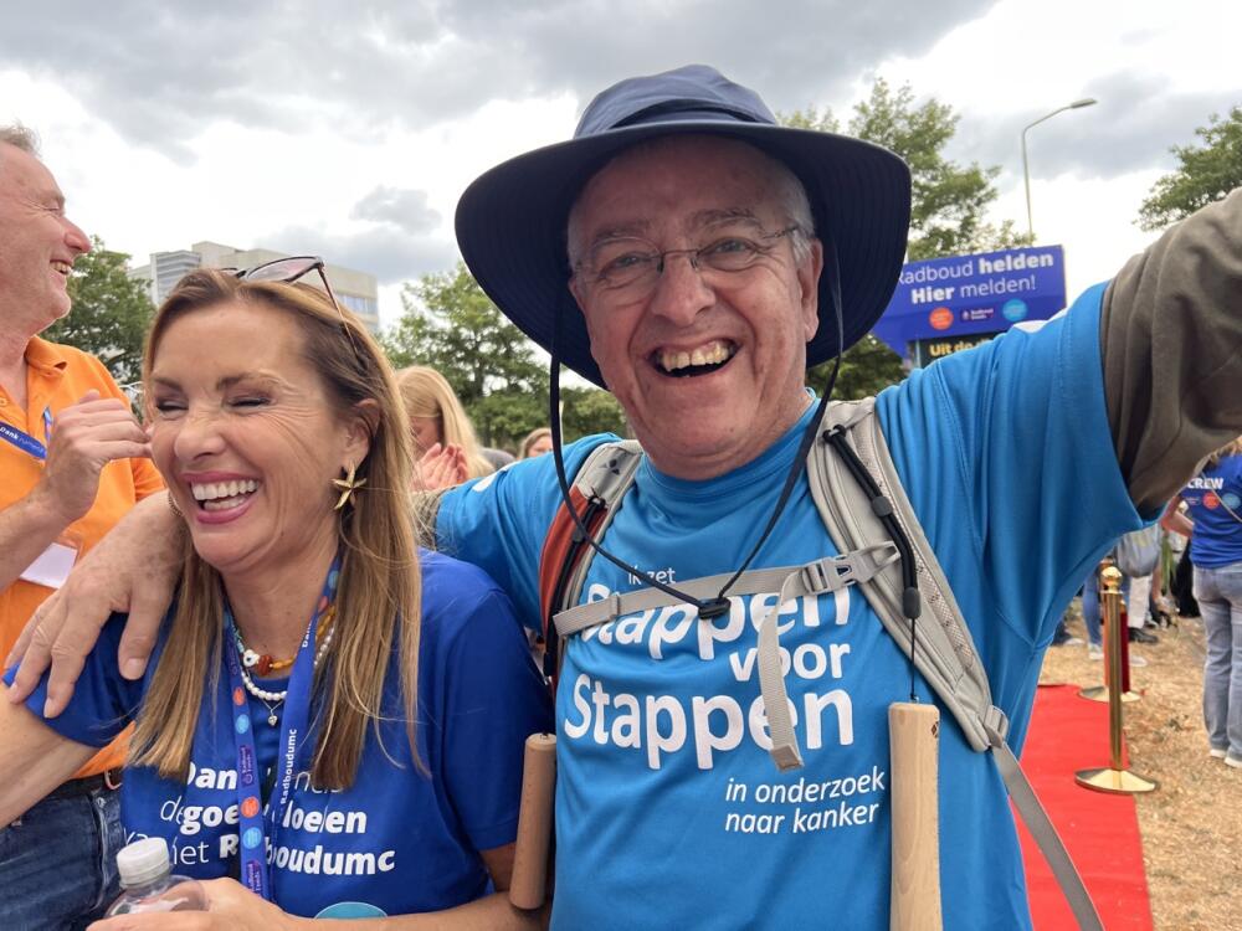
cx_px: 621
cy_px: 466
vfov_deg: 53.1
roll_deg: +4.3
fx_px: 933
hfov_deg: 67.3
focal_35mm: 26
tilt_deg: +1.2
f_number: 1.5
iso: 50
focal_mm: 5.7
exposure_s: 1/448
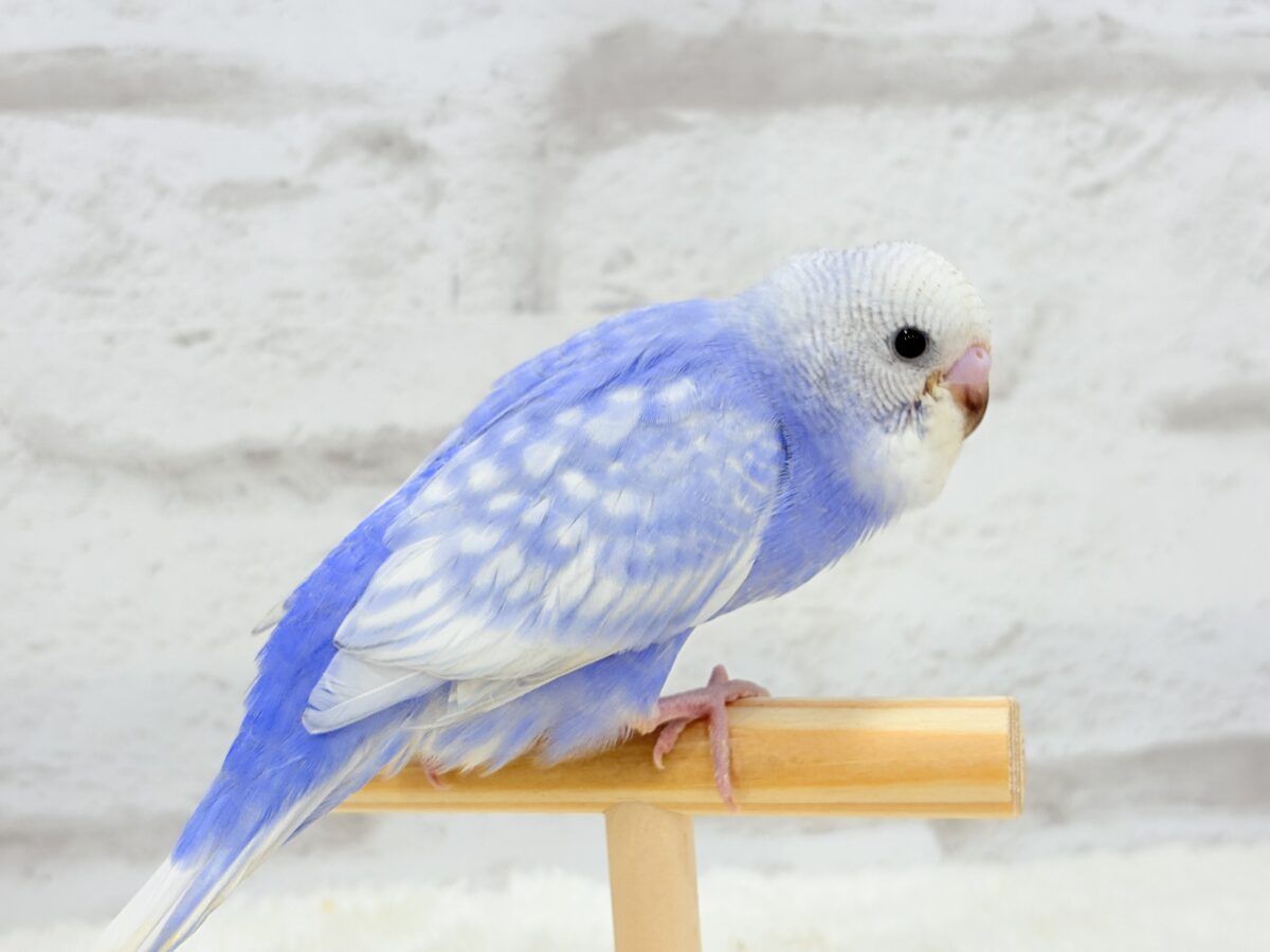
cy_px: 476
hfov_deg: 36.8
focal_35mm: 52
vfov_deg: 28.0
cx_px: 635
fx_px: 1908
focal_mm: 5.96
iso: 25
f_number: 1.6
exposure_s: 1/50
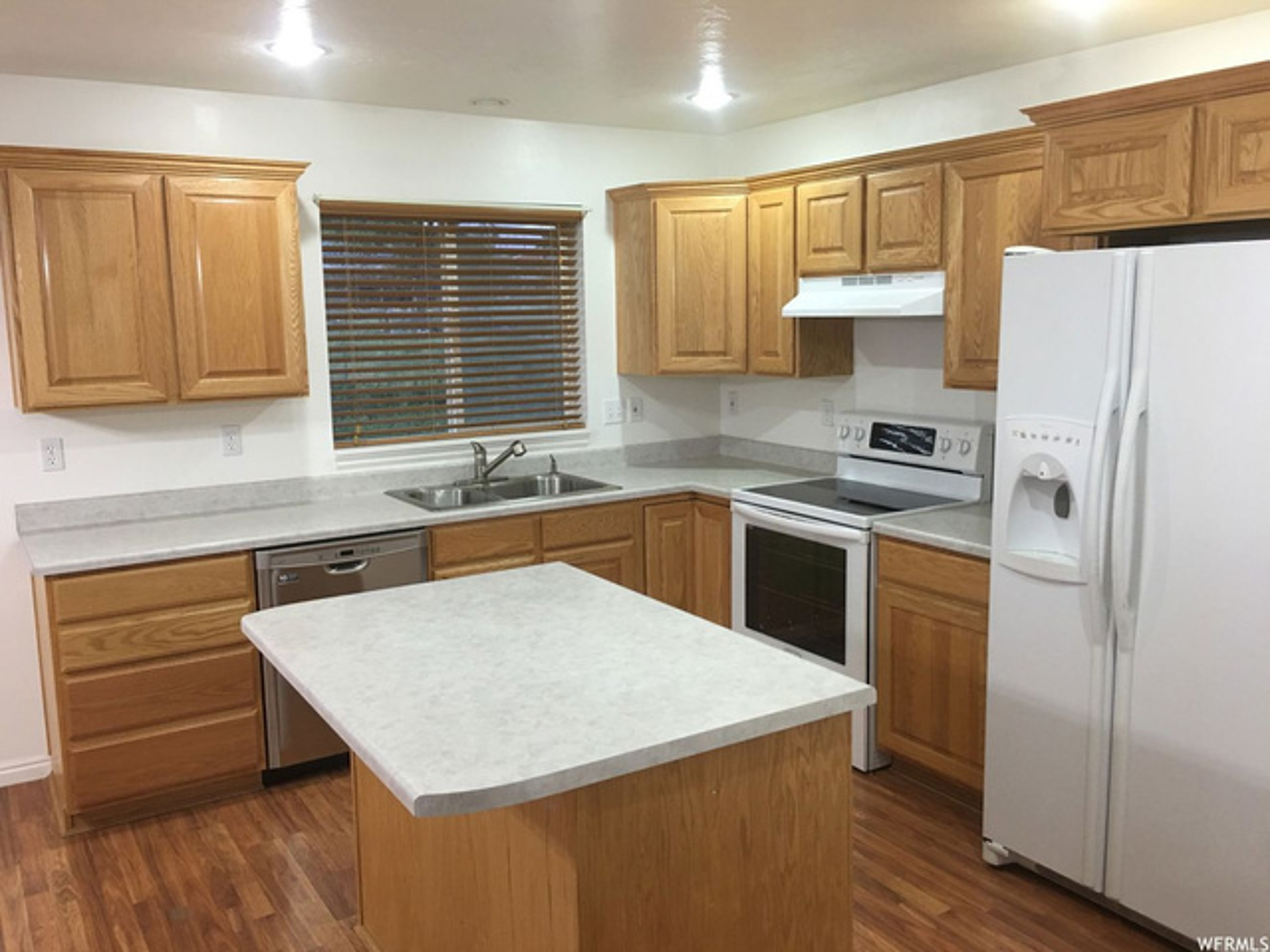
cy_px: 476
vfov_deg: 48.2
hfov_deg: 61.7
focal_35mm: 29
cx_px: 635
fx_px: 1064
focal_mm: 4.15
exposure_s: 1/15
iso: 50
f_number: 2.2
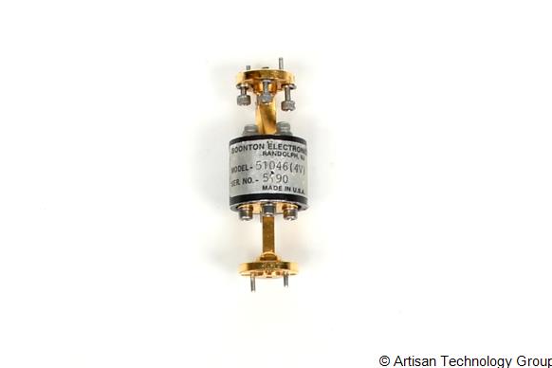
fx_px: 475
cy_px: 180
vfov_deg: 42.3
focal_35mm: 31
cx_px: 279
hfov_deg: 60.3
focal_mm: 20
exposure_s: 1/250
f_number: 13
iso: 160
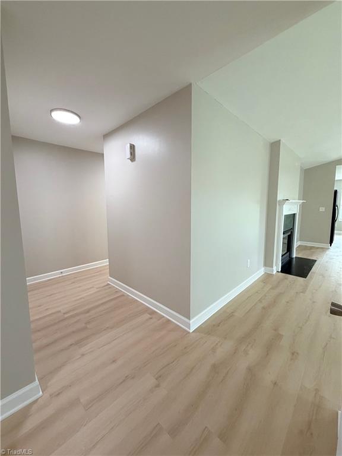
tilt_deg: -6.6
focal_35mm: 14
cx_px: 171
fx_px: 184
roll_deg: +1.2
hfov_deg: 85.7
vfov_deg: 102.1
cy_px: 228
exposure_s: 1/120
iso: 250
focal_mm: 2.22
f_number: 2.2
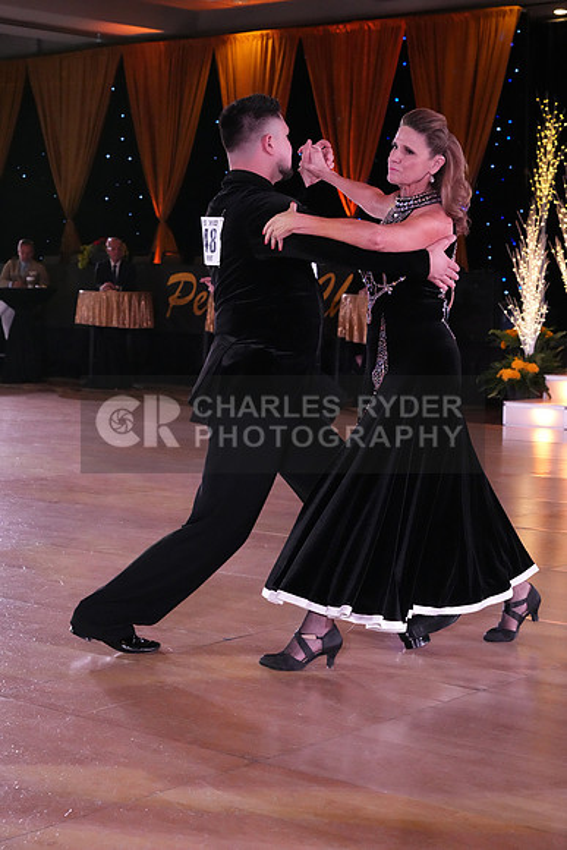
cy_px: 425
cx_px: 284
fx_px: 1653
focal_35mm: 70
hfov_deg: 19.5
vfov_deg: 28.8
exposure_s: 1/400
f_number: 7.1
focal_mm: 70
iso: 10000
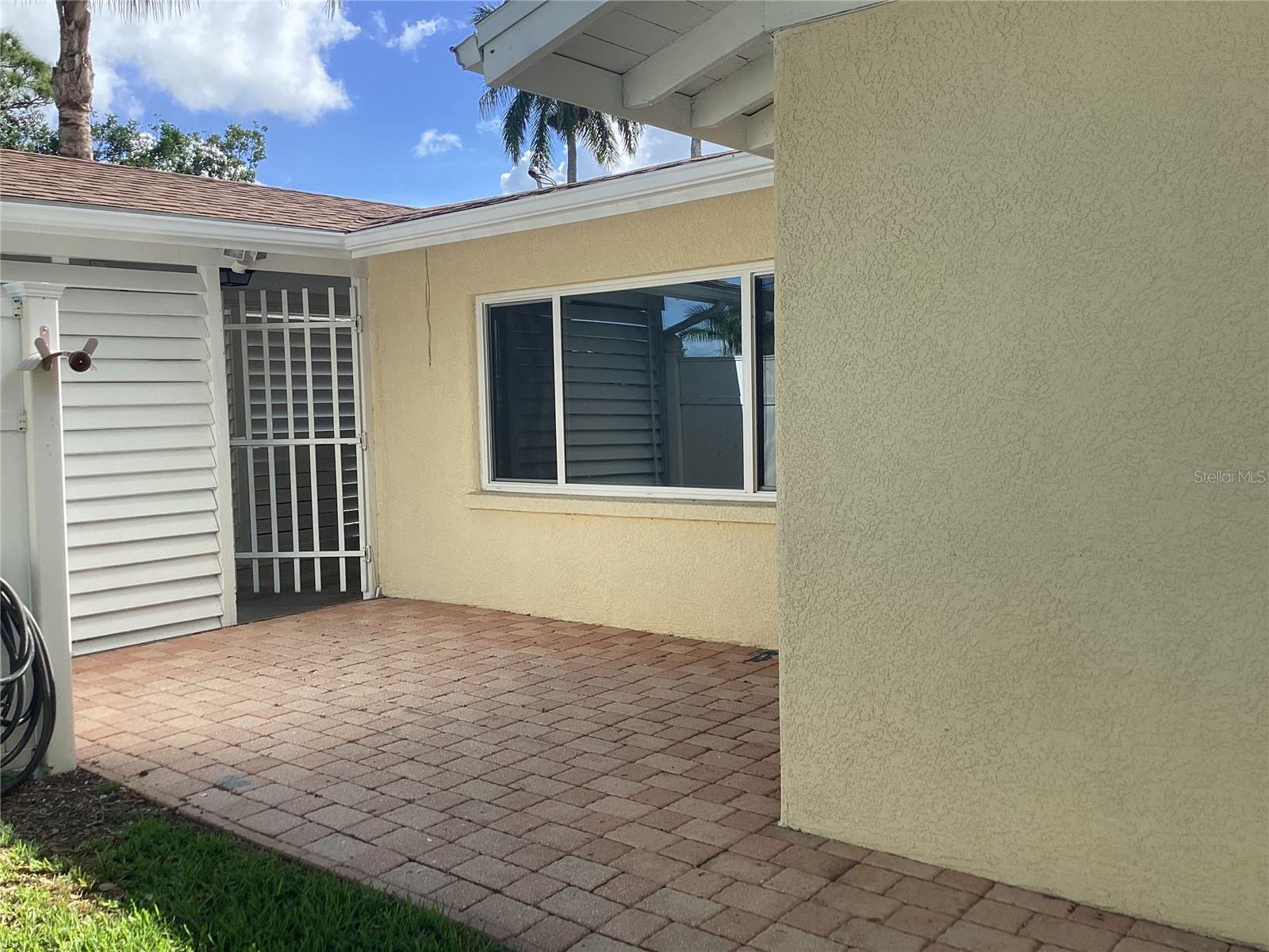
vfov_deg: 45.4
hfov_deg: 58.4
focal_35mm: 31
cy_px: 476
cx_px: 634
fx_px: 1136
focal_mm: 3.3
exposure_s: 1/558
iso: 25
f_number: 2.4
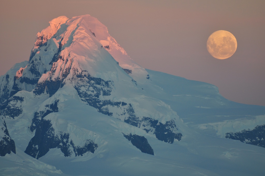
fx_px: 3308
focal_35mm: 450
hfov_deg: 4.6
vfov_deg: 3.0
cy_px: 88
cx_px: 132
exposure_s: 1/160
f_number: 5.6
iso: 250
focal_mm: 300
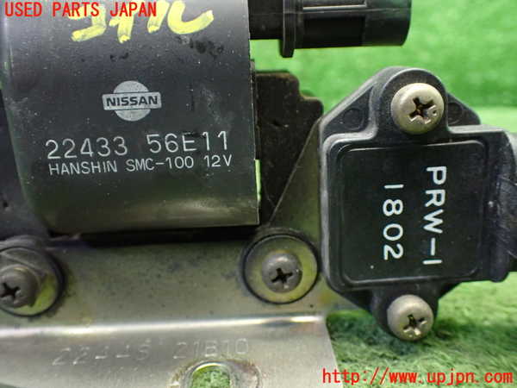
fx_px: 478
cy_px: 194
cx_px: 258
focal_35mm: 32
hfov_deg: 56.8
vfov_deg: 44.2
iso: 800
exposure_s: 1/40
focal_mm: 5.79
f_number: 2.4
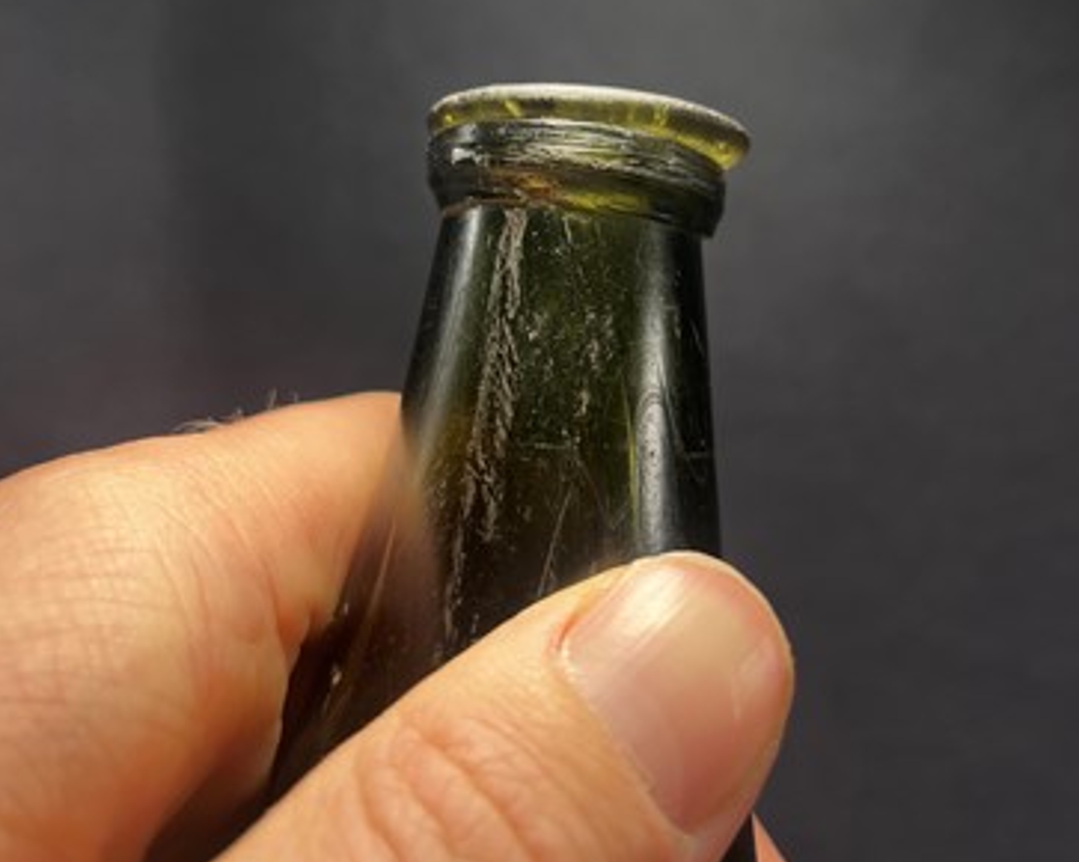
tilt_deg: -14.6
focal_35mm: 35
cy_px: 226
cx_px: 528
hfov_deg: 51.6
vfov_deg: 41.1
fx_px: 1117
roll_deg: -5.7
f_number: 1.6
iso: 32
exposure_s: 1/145
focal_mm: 5.1
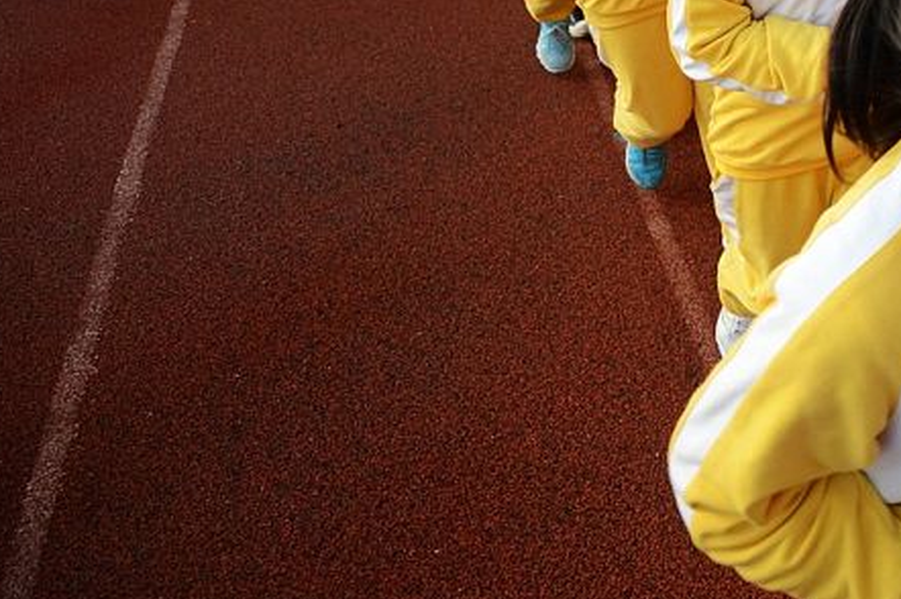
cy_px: -170
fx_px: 950
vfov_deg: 28.8
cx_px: 1192
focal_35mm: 38
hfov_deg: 34.4
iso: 400
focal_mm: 14
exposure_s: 1/4000
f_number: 2.8
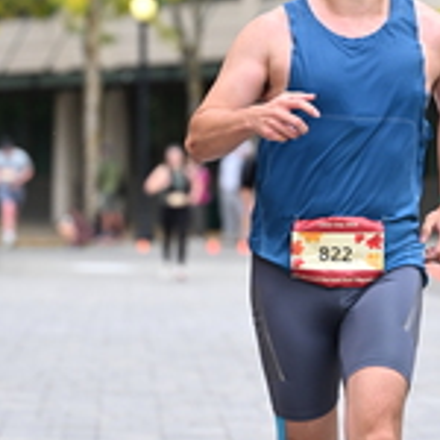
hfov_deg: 6.1
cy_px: 70
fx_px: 4156
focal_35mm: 289
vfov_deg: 6.1
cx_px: 348
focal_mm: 93
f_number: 2.8
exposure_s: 1/2000
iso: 640
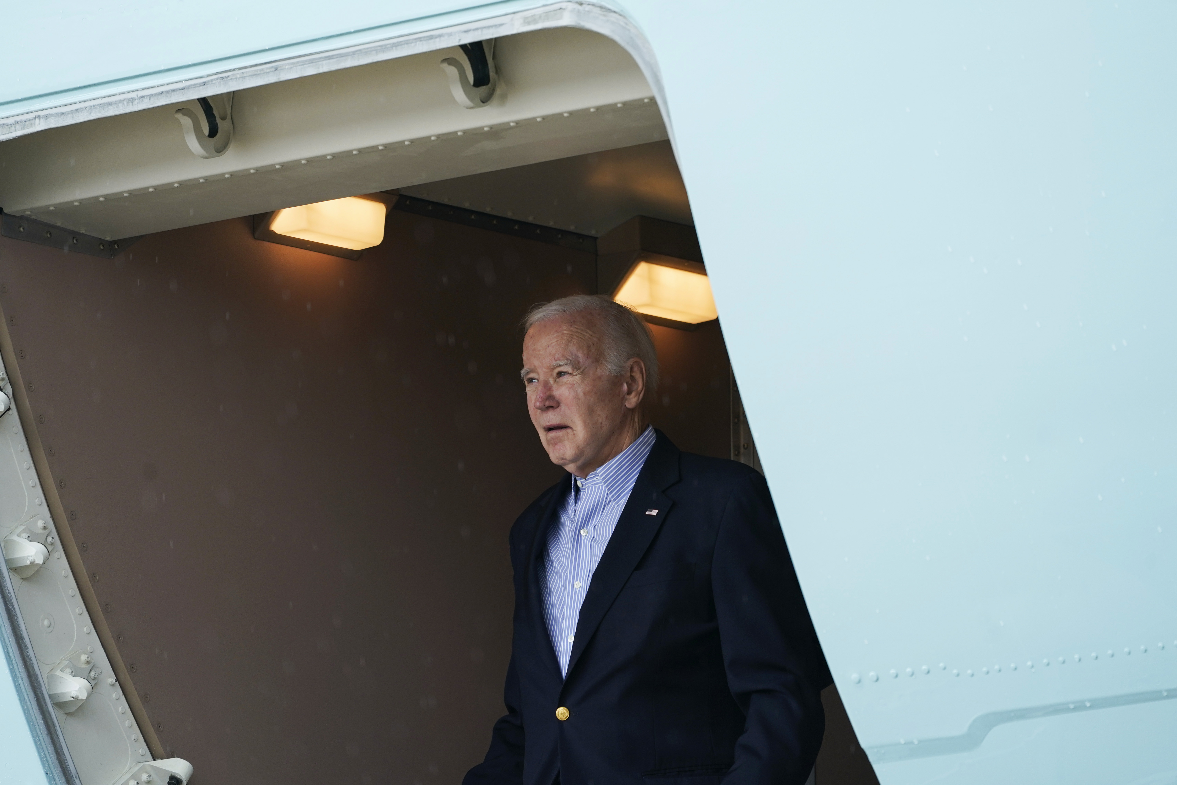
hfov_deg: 6.2
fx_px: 10886
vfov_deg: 4.1
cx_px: 588
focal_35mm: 333
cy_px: 392
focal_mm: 333
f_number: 5.6
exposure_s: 1/640
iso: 640
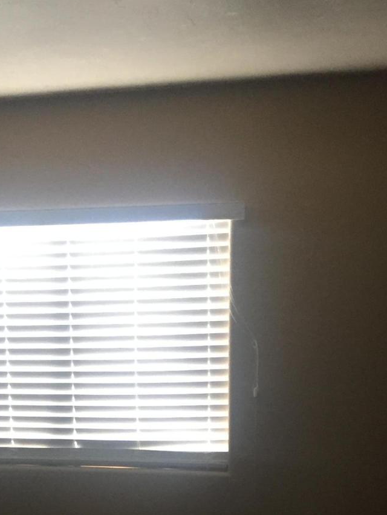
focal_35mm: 68
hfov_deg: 21.6
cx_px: 166
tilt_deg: -9.3
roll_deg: -0.9
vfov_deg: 26.8
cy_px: 526
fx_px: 1013
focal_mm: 4.15
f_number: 2.2
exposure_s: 1/30
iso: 160
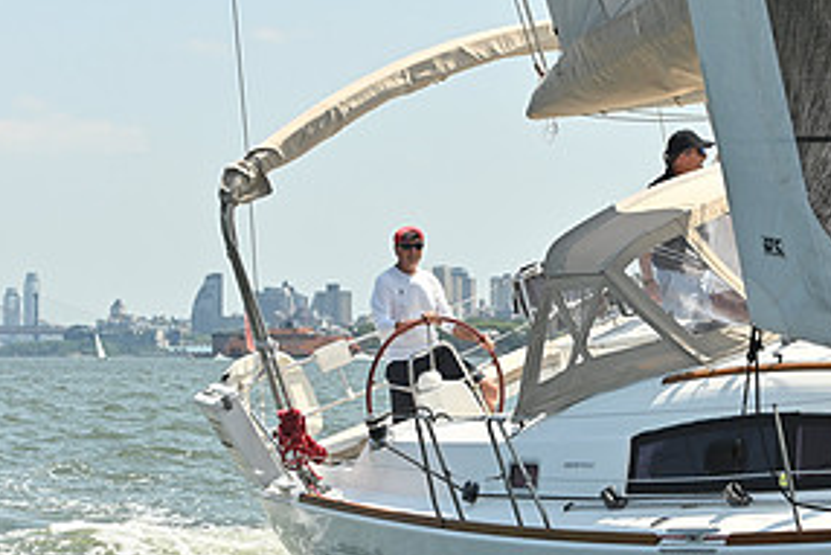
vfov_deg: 9.7
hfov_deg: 14.4
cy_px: 327
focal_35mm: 142
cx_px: 552
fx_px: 3279
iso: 320
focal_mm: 70
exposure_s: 1/1250
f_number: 6.3
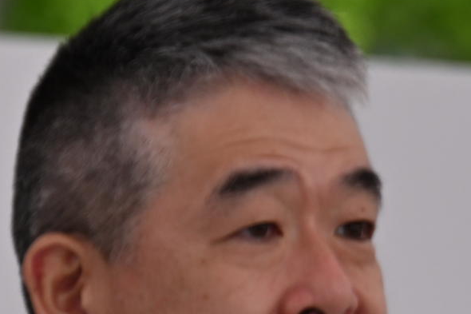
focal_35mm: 1399
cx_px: -365
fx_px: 18297
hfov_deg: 1.5
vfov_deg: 1.0
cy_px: 519
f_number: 6.3
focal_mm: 200
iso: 100
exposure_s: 1/160
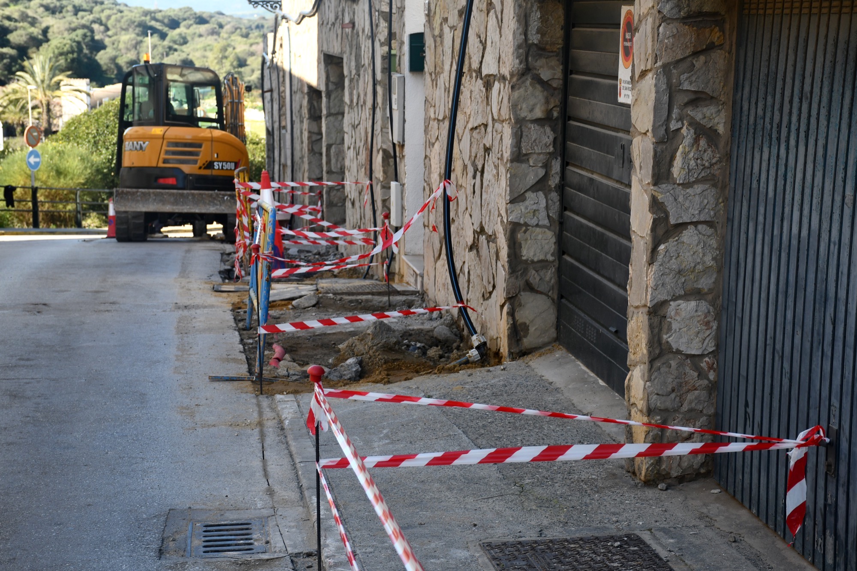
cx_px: 428
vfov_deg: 18.2
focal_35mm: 75
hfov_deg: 27.0
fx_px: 1785
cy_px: 286
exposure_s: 1/250
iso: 200
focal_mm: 50
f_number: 5.6
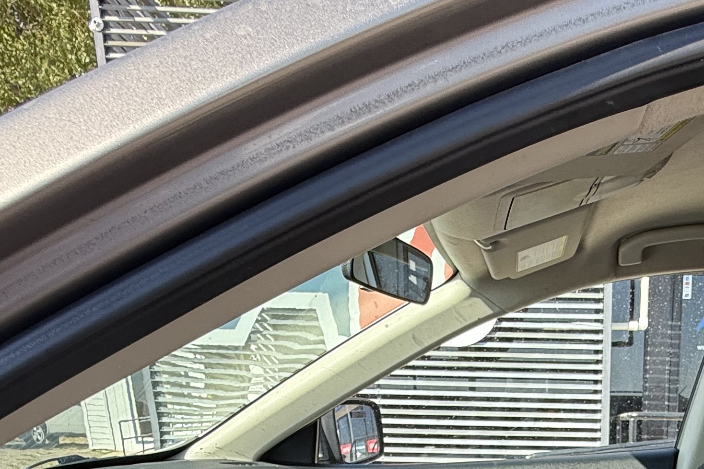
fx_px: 782
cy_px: 655
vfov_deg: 26.6
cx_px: 576
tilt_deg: -16.3
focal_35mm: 40
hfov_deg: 45.7
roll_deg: -0.4
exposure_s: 1/347
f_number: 2.2
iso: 64
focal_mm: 2.22
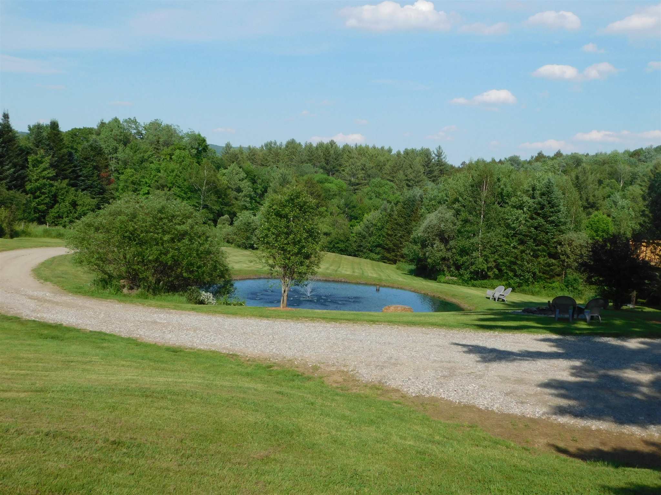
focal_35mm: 36
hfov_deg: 51.4
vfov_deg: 39.7
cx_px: 330
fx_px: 687
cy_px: 248
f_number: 7
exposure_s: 1/400
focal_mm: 6.3
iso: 125
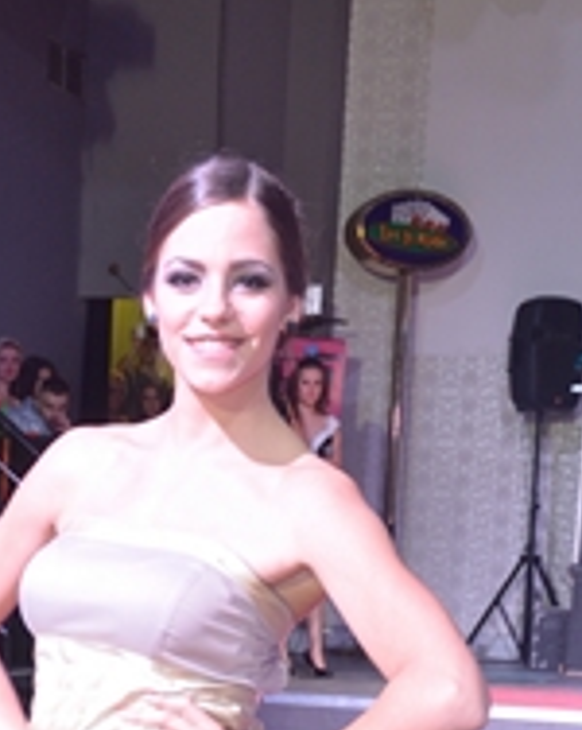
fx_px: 2351
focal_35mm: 109
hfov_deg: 14.0
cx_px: 109
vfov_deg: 16.6
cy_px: 951
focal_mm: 28
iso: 640
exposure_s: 1/20
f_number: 4
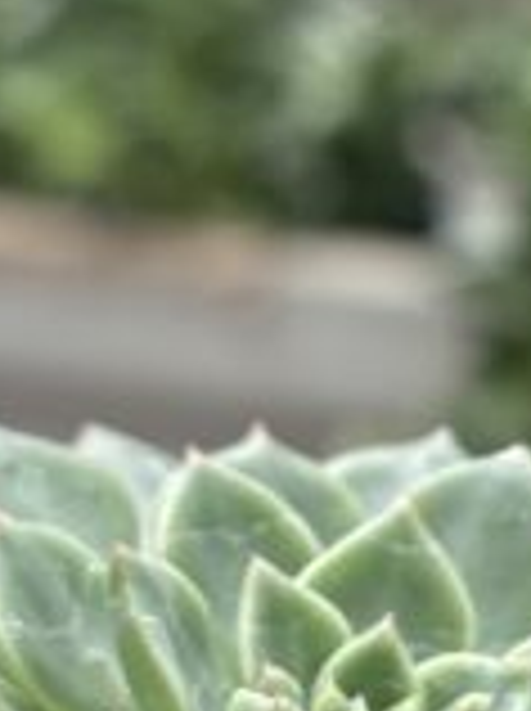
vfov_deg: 11.7
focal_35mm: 169
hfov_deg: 8.7
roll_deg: -2.4
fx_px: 3466
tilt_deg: -15.7
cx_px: 454
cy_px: 252
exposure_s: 1/313
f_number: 1.6
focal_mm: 5.96
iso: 50
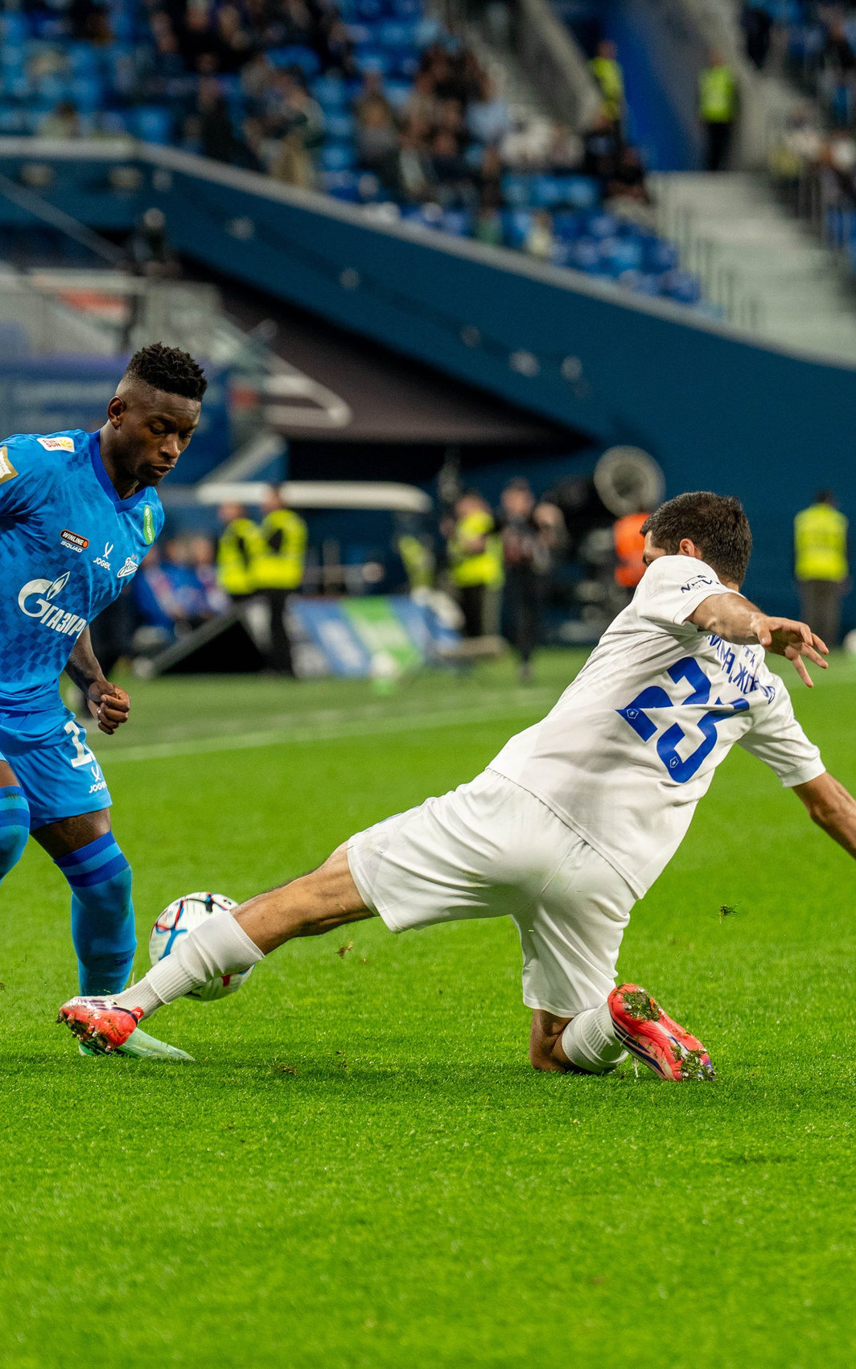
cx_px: 311
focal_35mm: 262
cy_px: 636
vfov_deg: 8.0
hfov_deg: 5.0
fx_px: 9778
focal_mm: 135
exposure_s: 1/1000
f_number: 2.8
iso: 1000
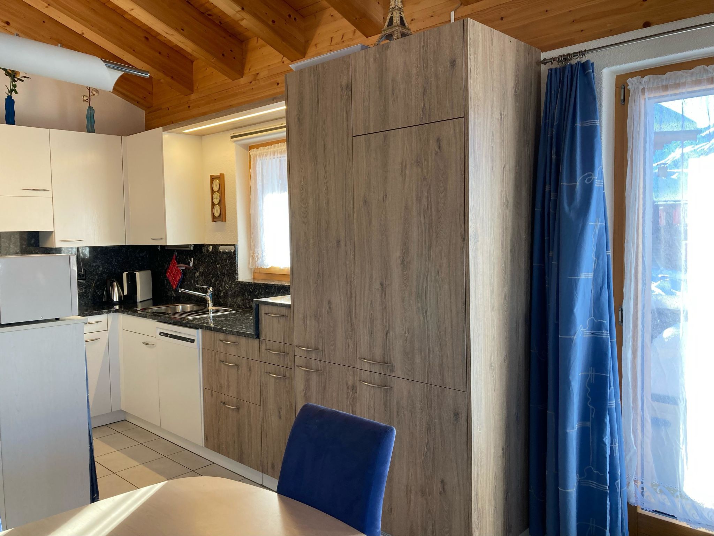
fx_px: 578
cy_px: 268
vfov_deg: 49.7
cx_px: 357
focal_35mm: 28
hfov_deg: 63.4
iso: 50
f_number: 1.8
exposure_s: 1/121
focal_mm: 3.99
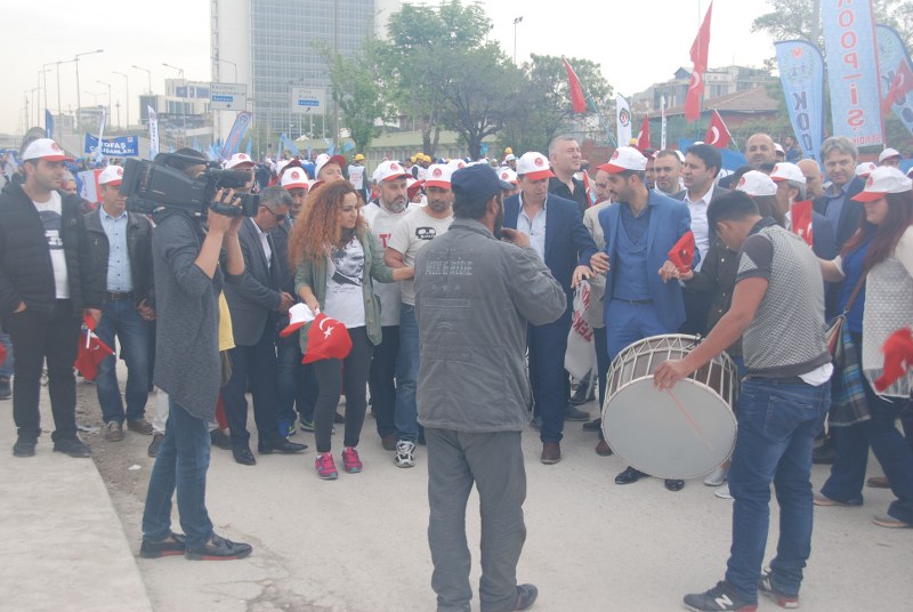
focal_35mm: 48
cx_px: 456
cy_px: 306
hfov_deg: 41.1
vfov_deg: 28.2
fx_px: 1219
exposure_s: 1/125
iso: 140
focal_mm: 32
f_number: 5.6
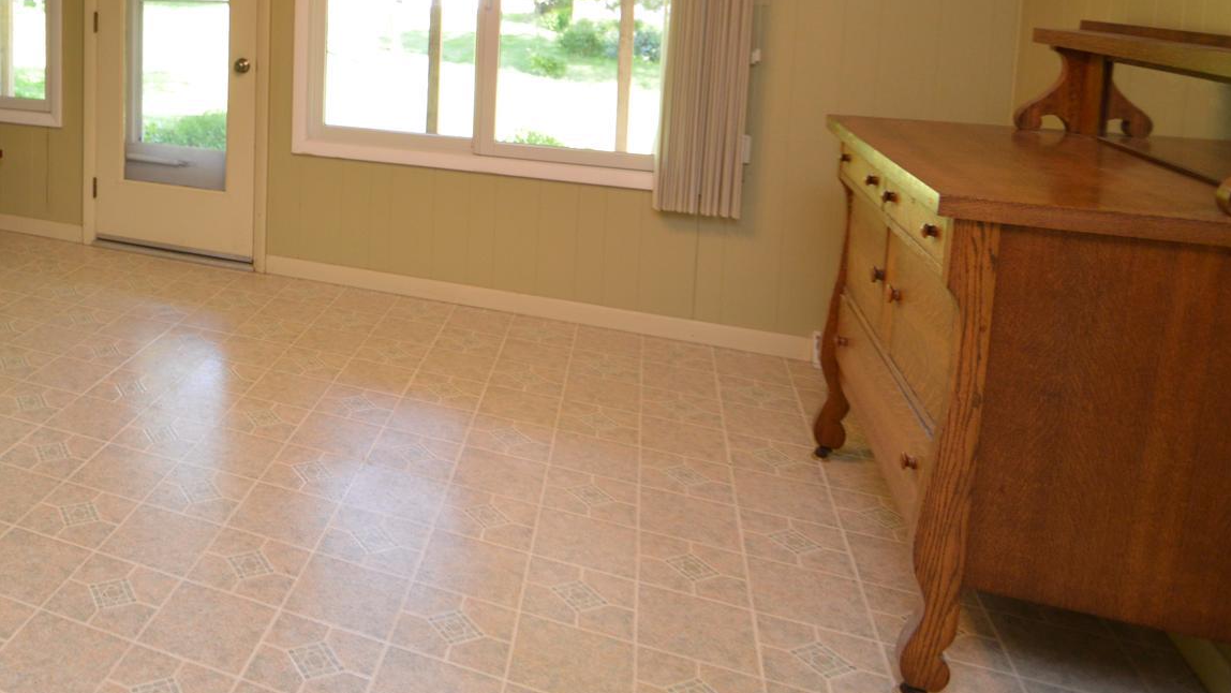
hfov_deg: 61.5
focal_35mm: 28
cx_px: 222
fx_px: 914
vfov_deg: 38.7
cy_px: 75
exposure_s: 1/60
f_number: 4
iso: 400
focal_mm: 10
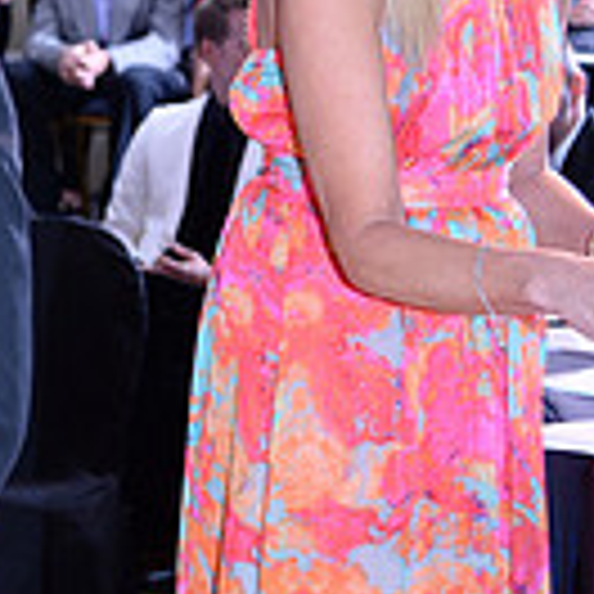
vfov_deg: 9.8
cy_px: 281
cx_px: -562
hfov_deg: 9.2
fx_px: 3475
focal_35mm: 179
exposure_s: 1/250
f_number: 4.5
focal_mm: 48
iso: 1250
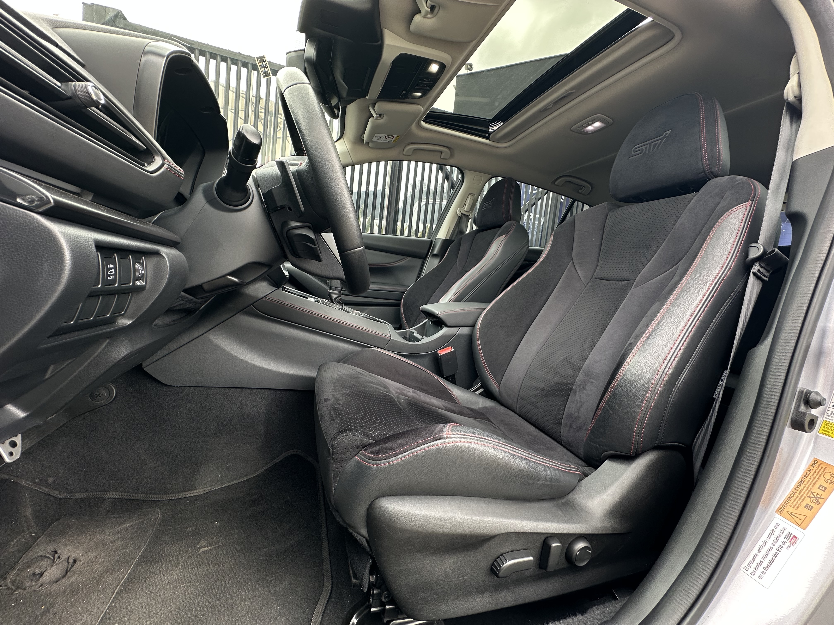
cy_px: 312
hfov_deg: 102.1
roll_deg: -6.6
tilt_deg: -4.2
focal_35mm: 14
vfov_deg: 85.7
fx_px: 337
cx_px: 417
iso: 50
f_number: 2.2
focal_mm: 2.22
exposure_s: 1/99
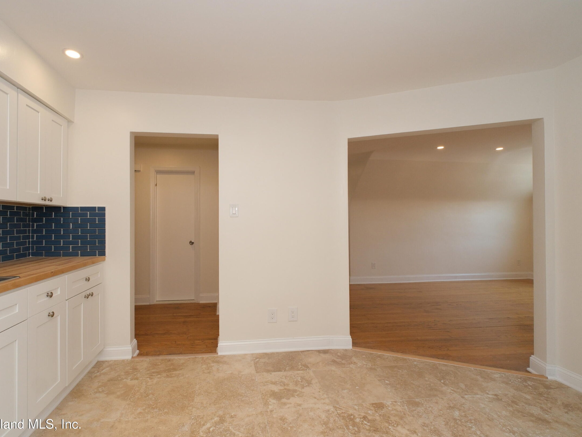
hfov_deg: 90.4
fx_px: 286
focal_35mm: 17
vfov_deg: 74.7
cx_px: 250
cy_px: 216
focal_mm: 10
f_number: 6.4
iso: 1000
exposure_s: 1/200
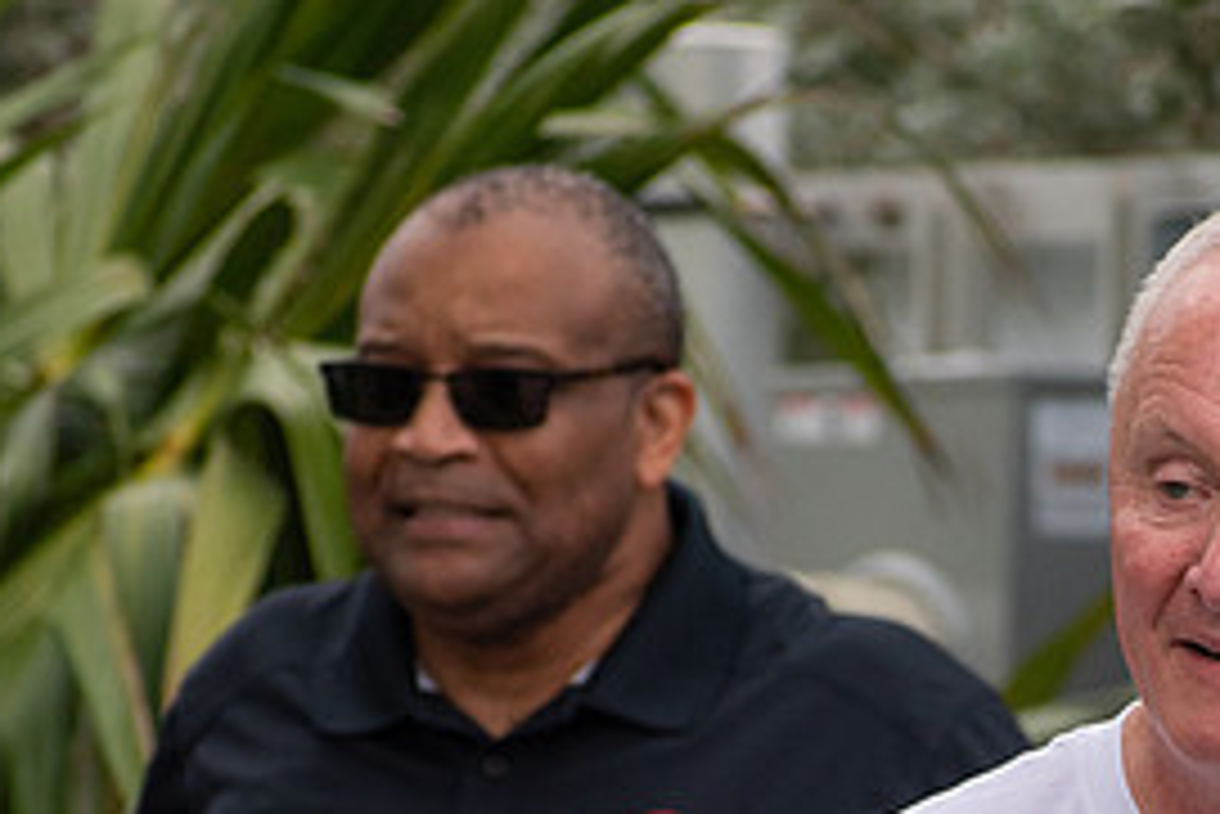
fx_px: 23971
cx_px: 1026
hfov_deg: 2.9
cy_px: 866
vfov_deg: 1.9
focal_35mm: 707
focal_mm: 220
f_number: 5.6
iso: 560
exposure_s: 1/1000
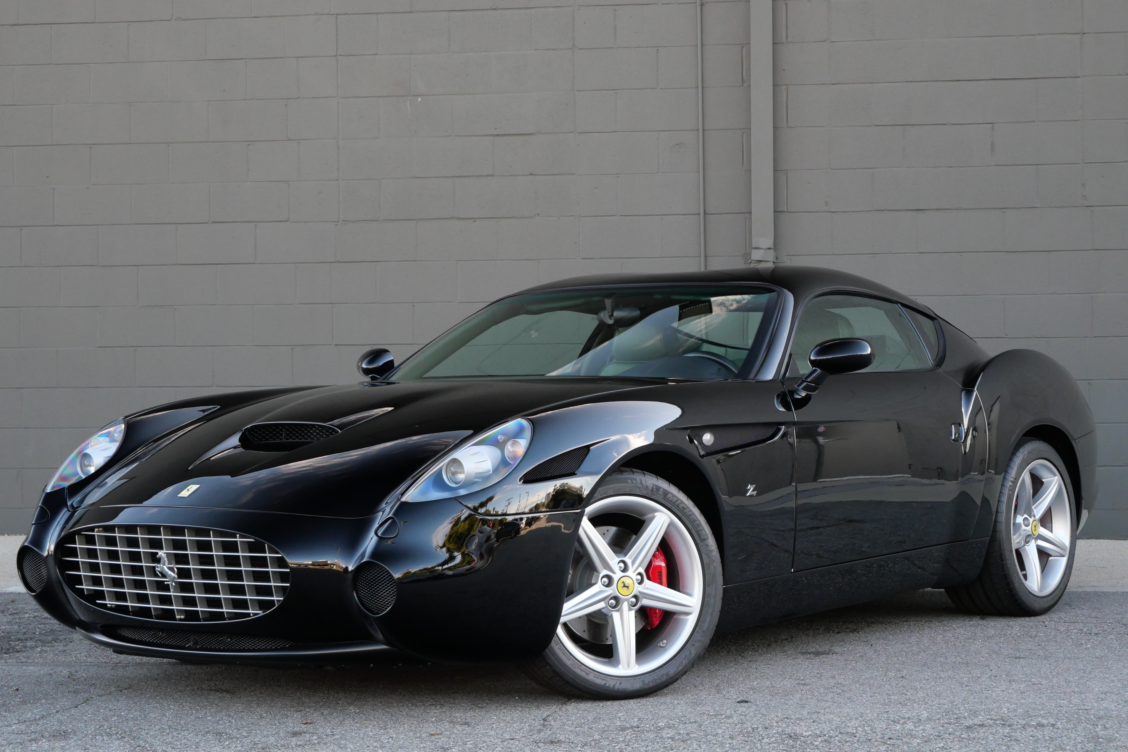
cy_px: 376
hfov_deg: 29.7
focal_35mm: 68
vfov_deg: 20.0
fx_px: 2131
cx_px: 564
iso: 1000
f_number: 5.1
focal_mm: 33
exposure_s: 1/160
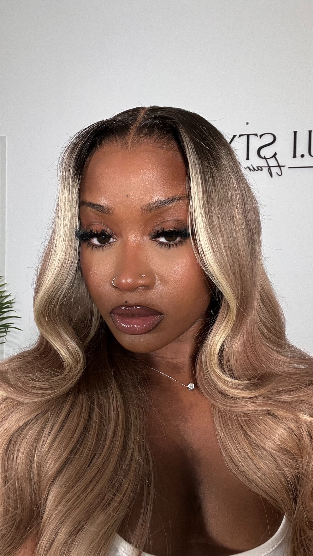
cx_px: 165
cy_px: 272
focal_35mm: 26
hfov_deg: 44.4
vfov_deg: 71.9
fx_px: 384
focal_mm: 2.71
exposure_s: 1/60
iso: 200
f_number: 2.2
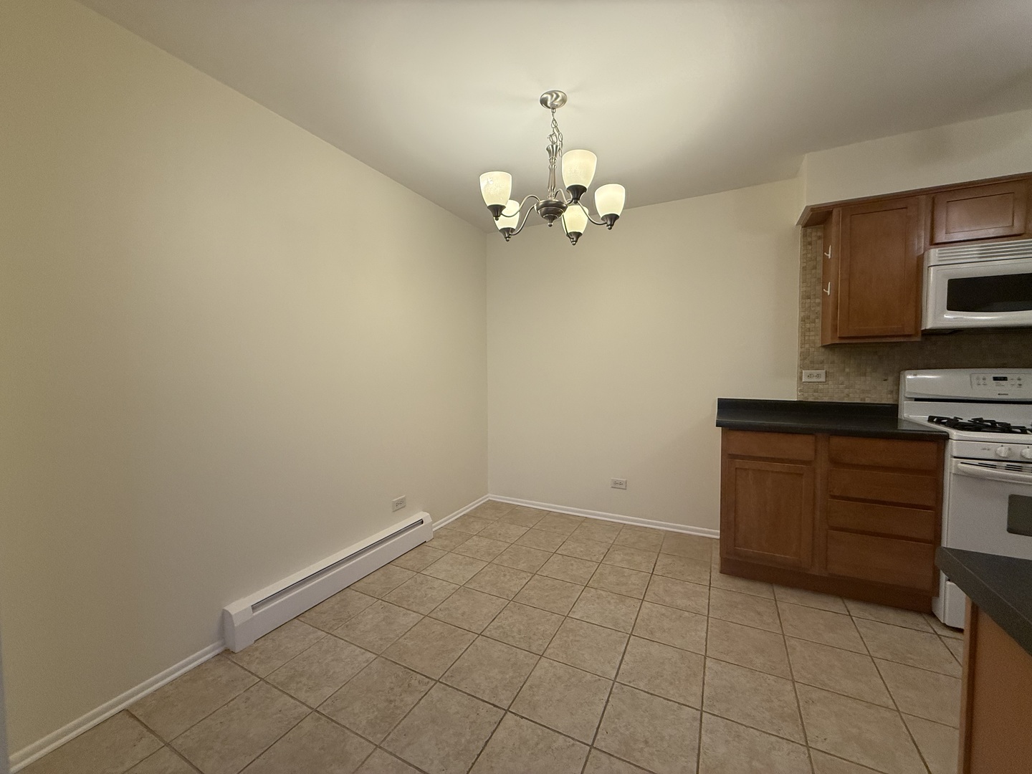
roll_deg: +0.0
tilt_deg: -2.5
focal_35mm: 14
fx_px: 417
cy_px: 387
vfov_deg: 85.7
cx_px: 516
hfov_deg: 102.1
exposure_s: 1/120
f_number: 2.2
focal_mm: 2.22
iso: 250
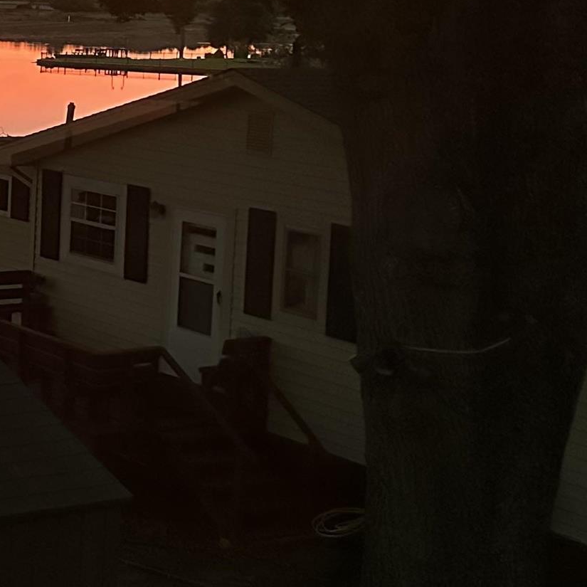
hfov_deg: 18.1
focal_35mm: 79
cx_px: -426
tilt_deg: -4.6
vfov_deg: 21.6
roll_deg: -1.4
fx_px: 1516
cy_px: 92
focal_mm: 6.86
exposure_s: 1/35
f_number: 1.78
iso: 1000
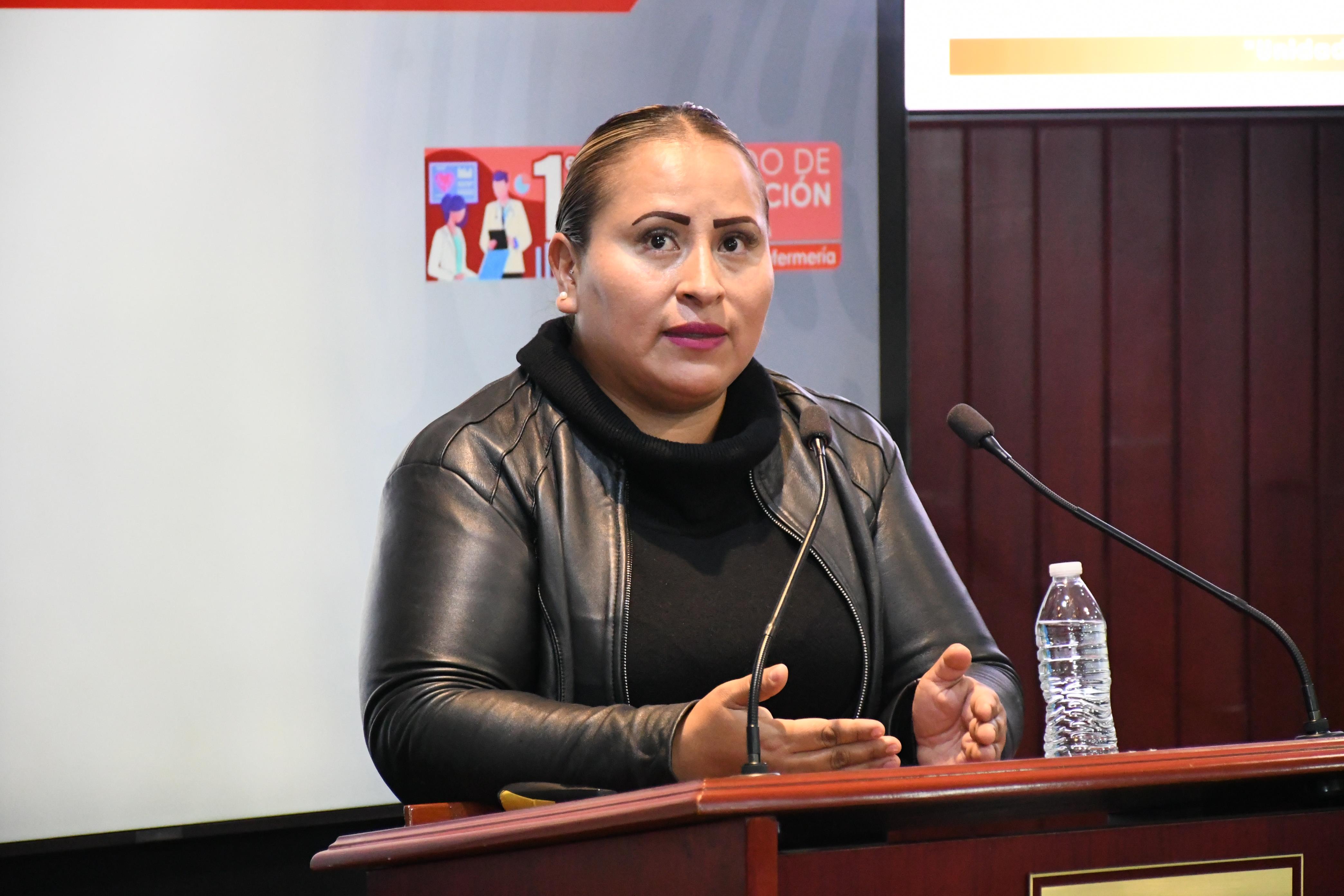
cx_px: 672
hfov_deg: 13.7
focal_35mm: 150
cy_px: 448
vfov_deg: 9.1
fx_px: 5600
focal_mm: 100
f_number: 5.6
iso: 8000
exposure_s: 1/100
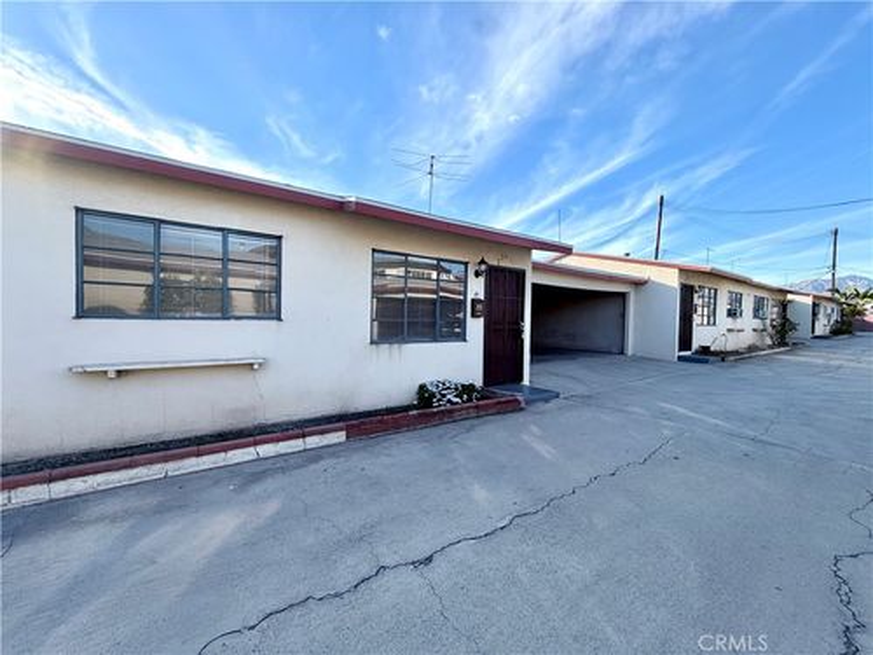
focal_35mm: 14
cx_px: 436
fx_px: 353
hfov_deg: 102.1
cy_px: 328
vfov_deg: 85.7
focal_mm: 2.22
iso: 40
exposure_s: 1/664
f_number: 2.2
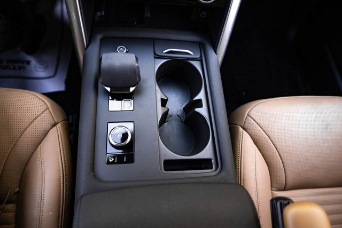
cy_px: 114
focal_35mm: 24
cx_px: 171
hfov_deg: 73.7
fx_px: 228
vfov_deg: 53.2
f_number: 3.5
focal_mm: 24
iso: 800
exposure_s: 1/200
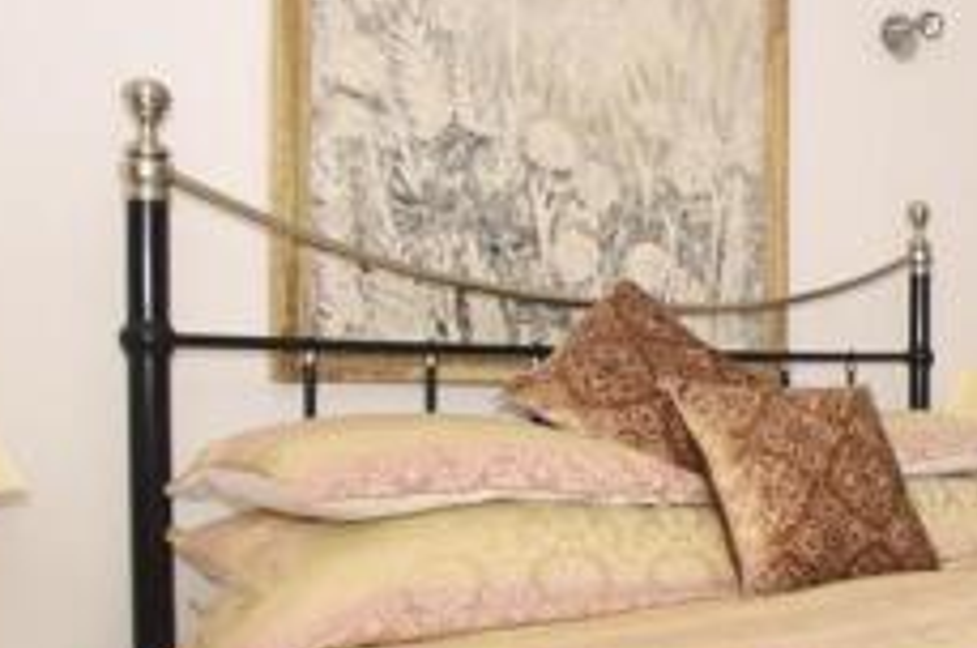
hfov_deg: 33.4
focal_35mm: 43
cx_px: 1267
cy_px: 416
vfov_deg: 30.9
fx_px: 1165
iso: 400
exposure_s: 1/40
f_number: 5.6
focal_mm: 10
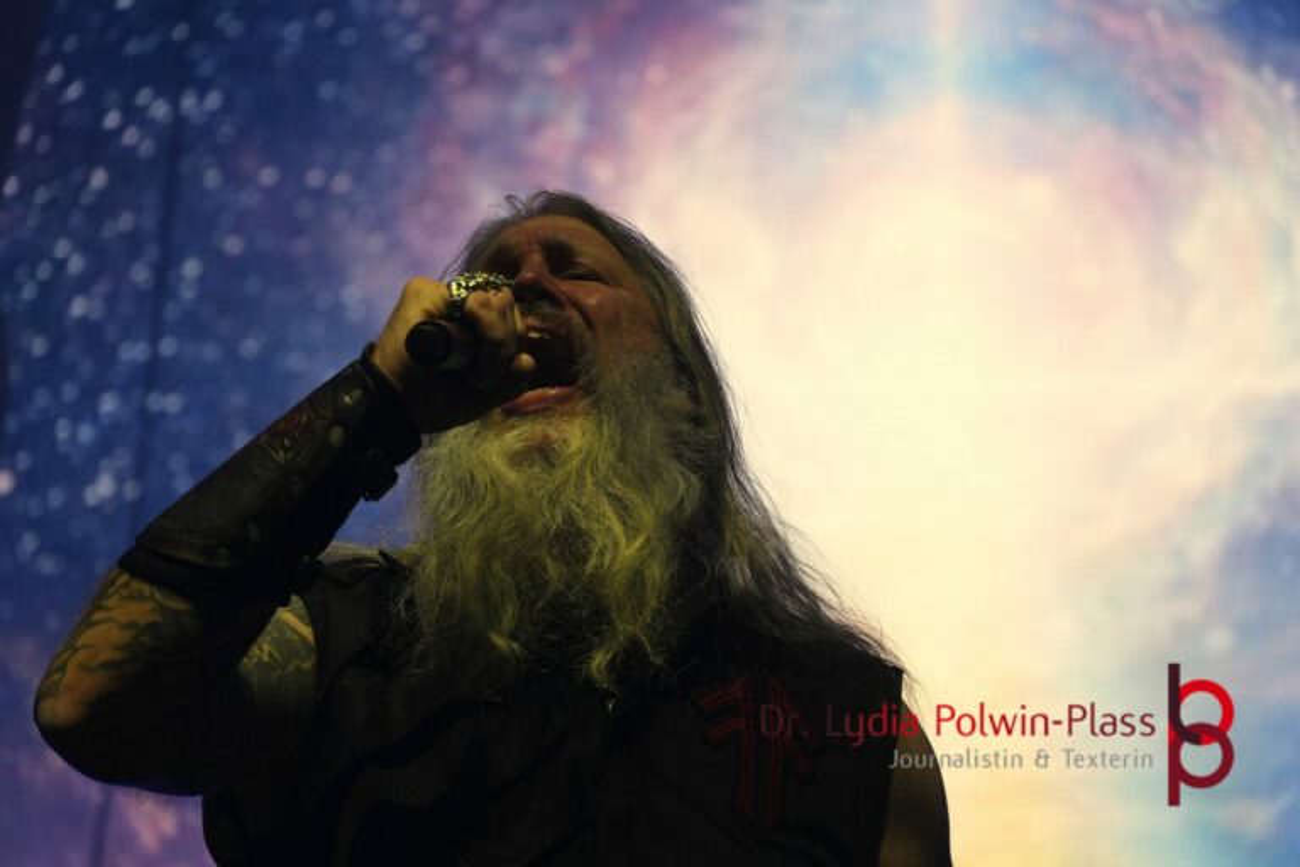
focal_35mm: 198
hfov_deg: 10.4
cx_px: 650
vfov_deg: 6.9
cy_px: 434
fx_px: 7149
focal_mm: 132
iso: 800
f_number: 5.6
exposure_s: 1/250
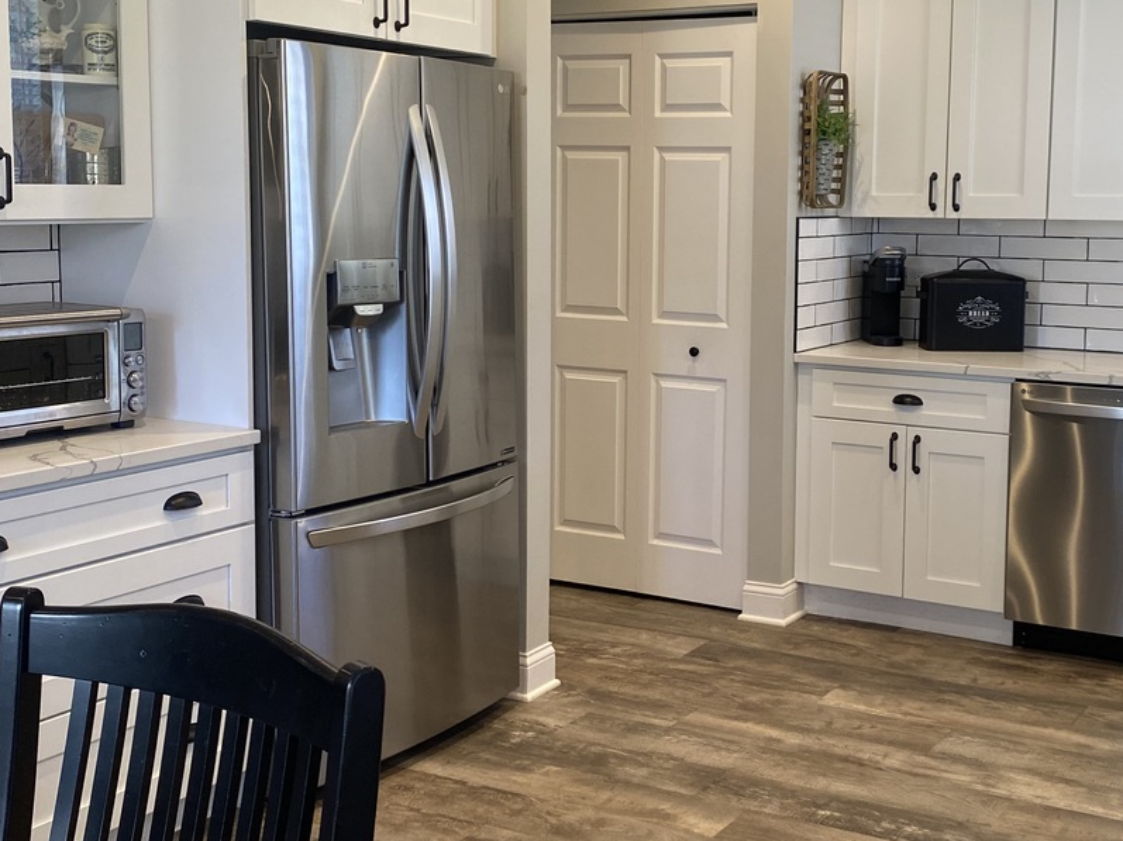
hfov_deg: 40.3
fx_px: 1524
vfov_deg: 30.8
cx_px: 671
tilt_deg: -6.9
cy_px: 366
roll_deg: +0.3
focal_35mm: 47
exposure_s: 1/120
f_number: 1.8
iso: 100
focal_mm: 4.25
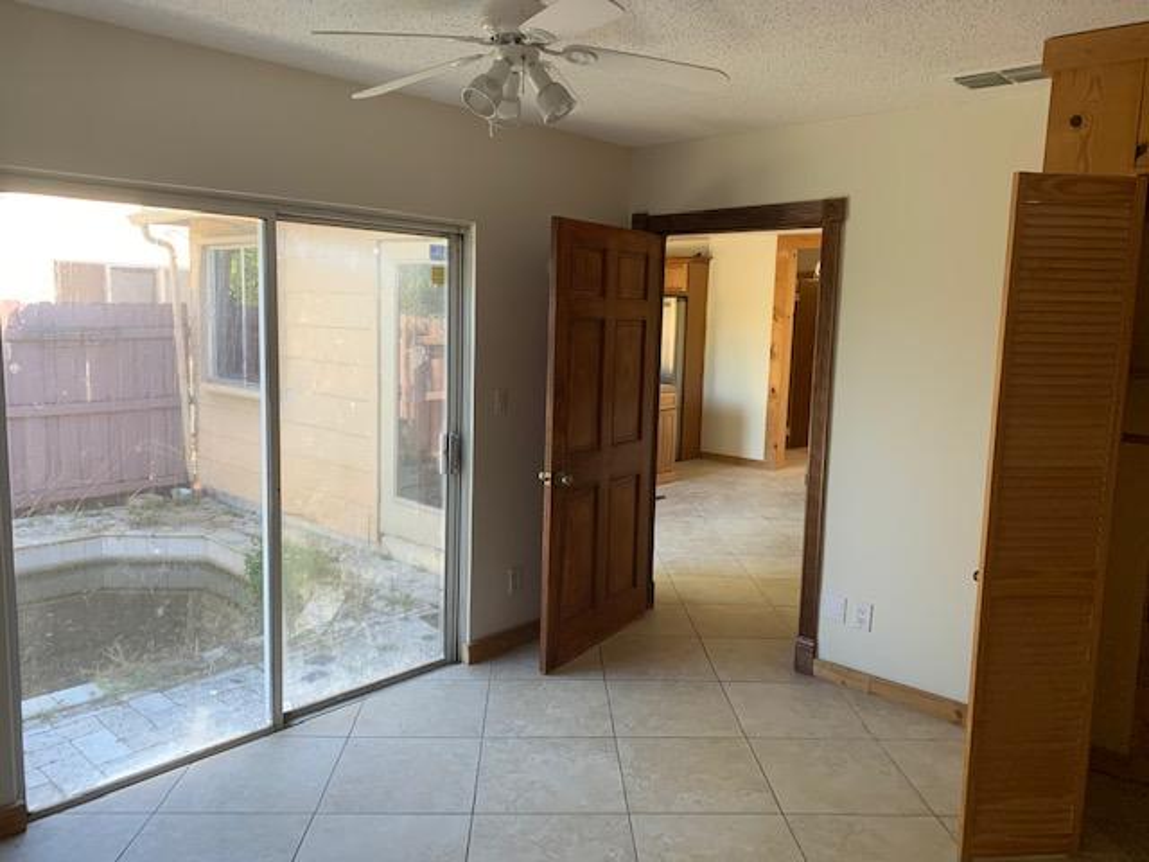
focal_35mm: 26
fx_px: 863
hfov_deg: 67.3
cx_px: 574
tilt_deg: -7.3
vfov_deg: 53.1
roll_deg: -1.8
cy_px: 431
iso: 100
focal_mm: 4.25
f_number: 1.8
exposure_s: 1/77
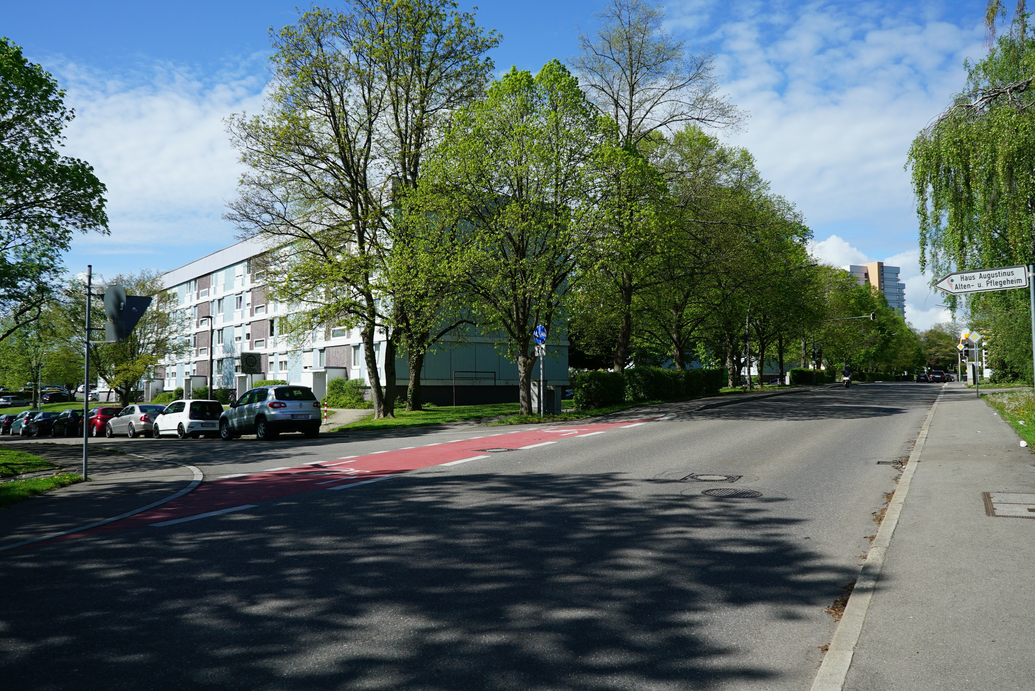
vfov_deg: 45.0
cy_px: 346
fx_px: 834
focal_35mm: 29
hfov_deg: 63.6
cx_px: 518
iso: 200
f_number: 13
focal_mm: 29
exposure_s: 1/250
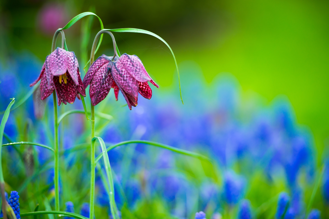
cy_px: 110
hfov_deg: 10.3
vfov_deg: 6.9
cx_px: 164
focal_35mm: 200
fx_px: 1828
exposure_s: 1/400
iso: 640
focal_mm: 200
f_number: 2.8
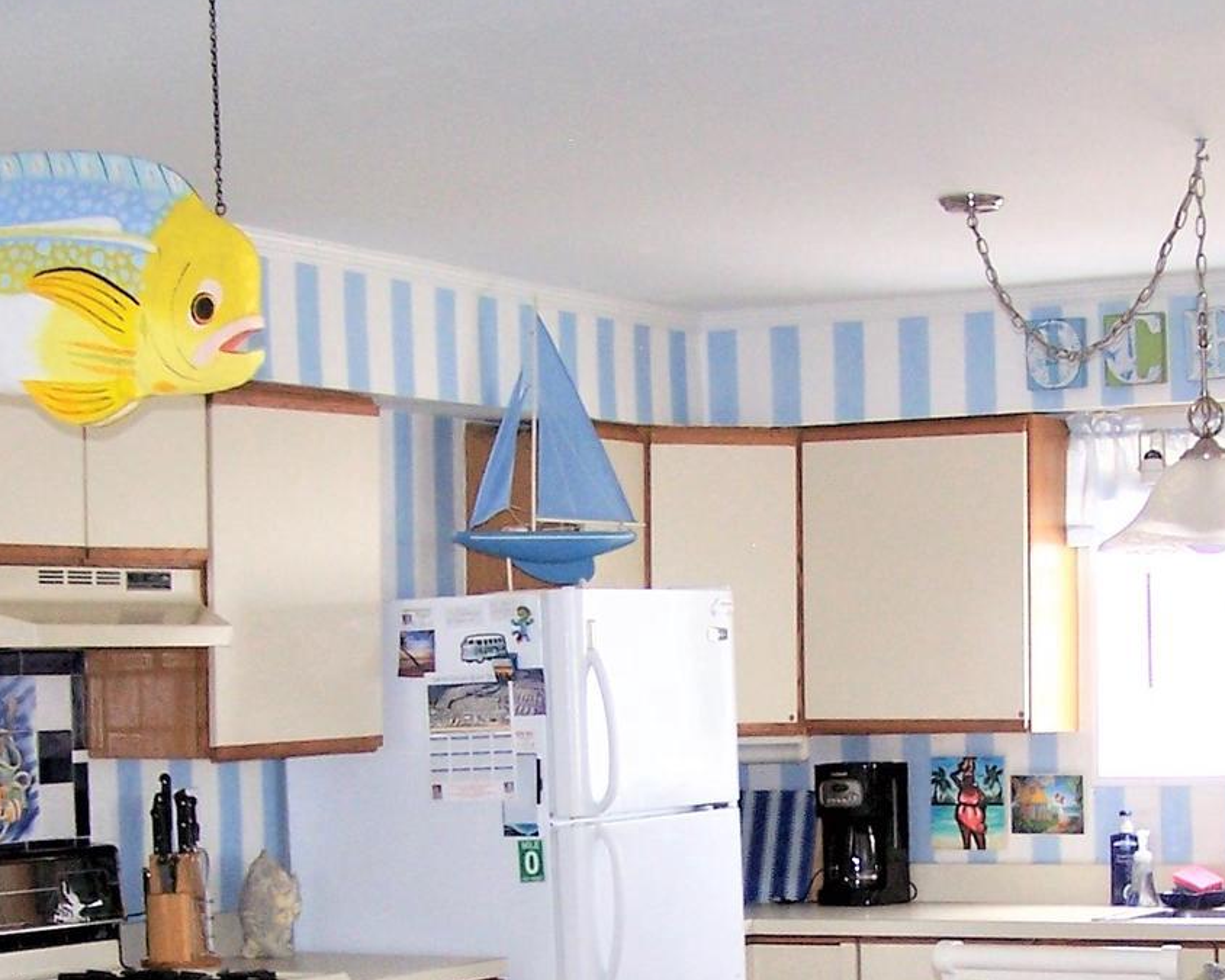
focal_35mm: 90
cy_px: 915
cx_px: 777
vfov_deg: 16.8
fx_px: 3263
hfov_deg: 21.2
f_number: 2.8
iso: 140
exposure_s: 1/60
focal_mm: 6.3
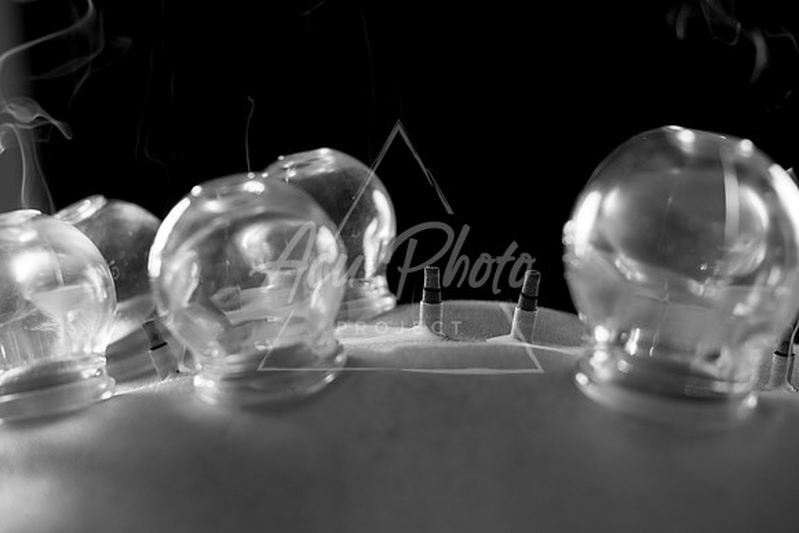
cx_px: 400
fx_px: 1110
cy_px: 266
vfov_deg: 27.0
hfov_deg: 39.6
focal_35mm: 50
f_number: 3.2
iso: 800
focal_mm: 50
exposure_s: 1/200
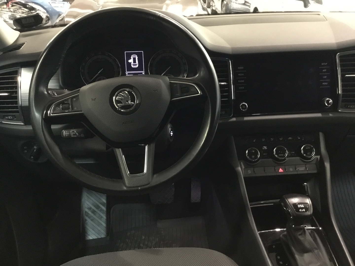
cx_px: 178
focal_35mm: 31
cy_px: 133
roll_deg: +2.5
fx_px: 318
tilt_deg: -26.7
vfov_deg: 45.4
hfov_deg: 58.4
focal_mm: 3.3
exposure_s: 1/17
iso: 500
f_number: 2.4
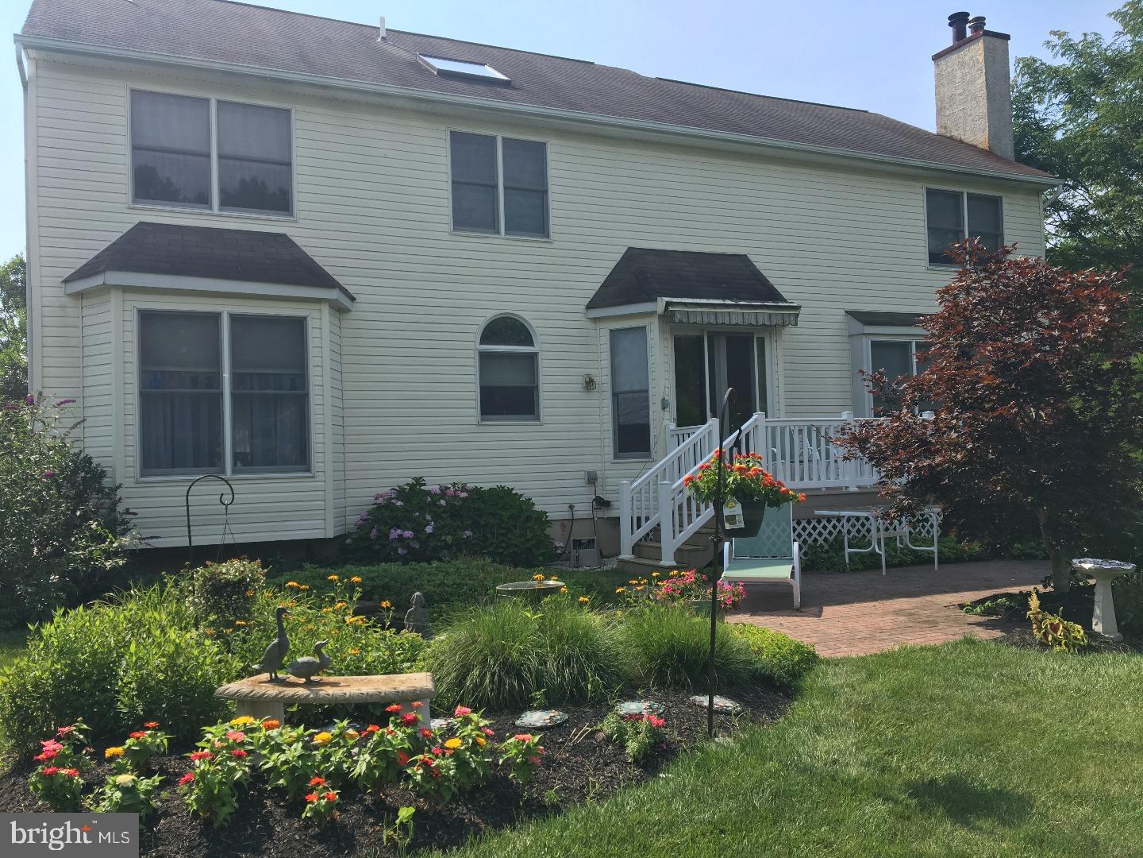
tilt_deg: +1.5
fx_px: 958
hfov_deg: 61.7
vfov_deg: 48.2
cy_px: 429
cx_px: 572
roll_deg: +1.7
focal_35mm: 29
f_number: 2.2
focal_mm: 4.15
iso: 25
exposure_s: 1/894
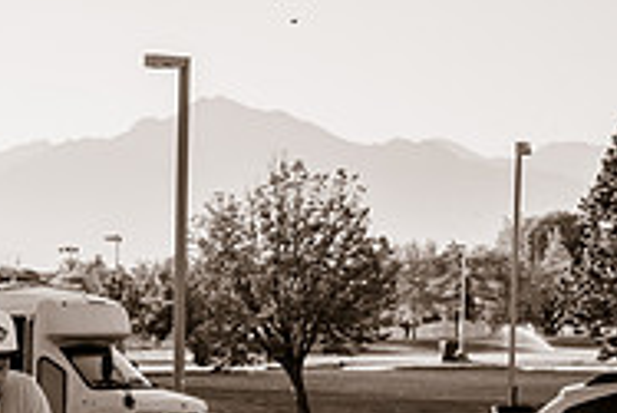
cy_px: 532
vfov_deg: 7.1
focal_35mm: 192
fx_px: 3293
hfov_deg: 10.3
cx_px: -333
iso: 1000
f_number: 13
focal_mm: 62
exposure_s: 1/500
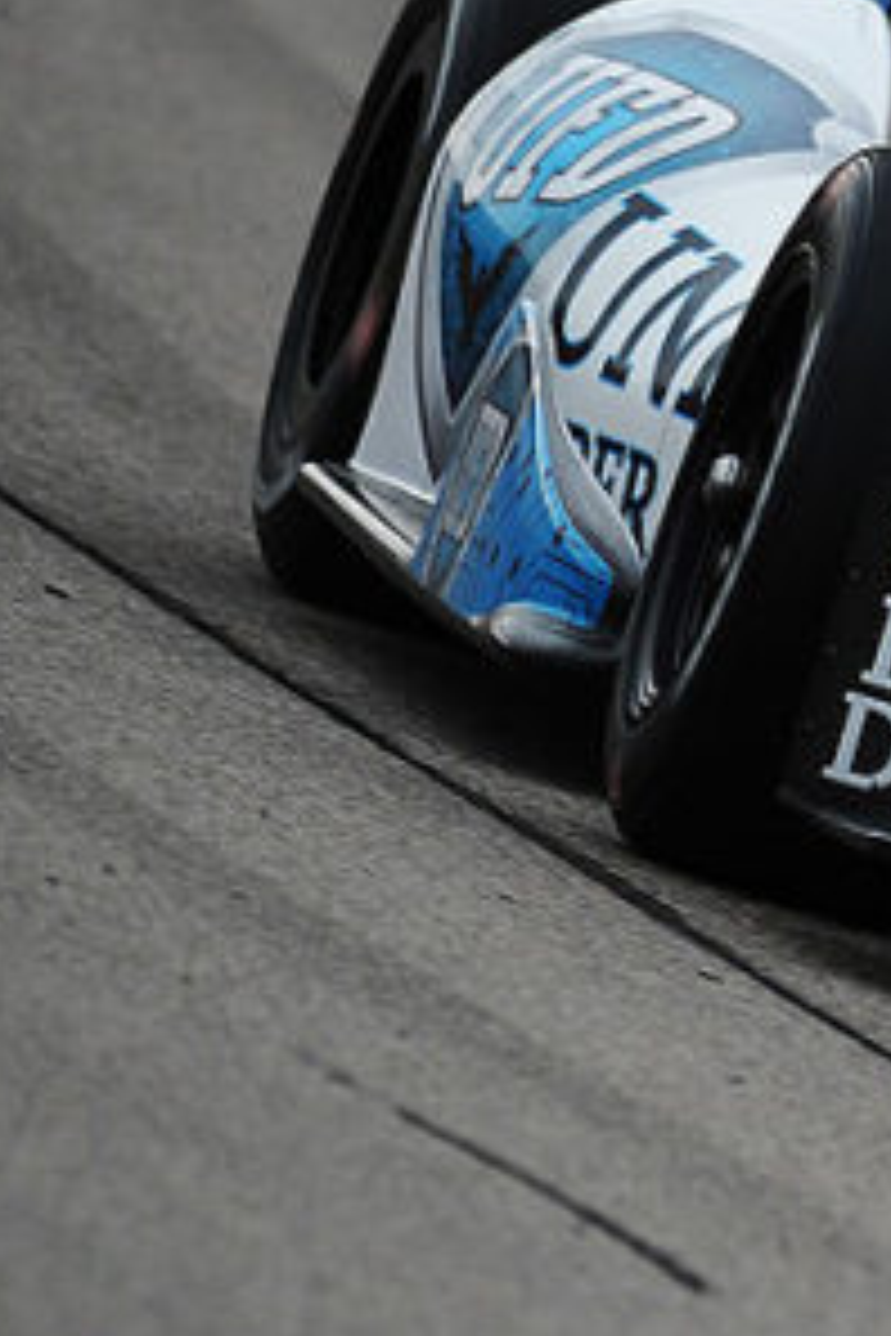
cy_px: 767
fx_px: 42876
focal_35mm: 1155
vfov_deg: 1.8
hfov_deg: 1.2
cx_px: 1755
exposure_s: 1/1000
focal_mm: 380
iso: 500
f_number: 6.3
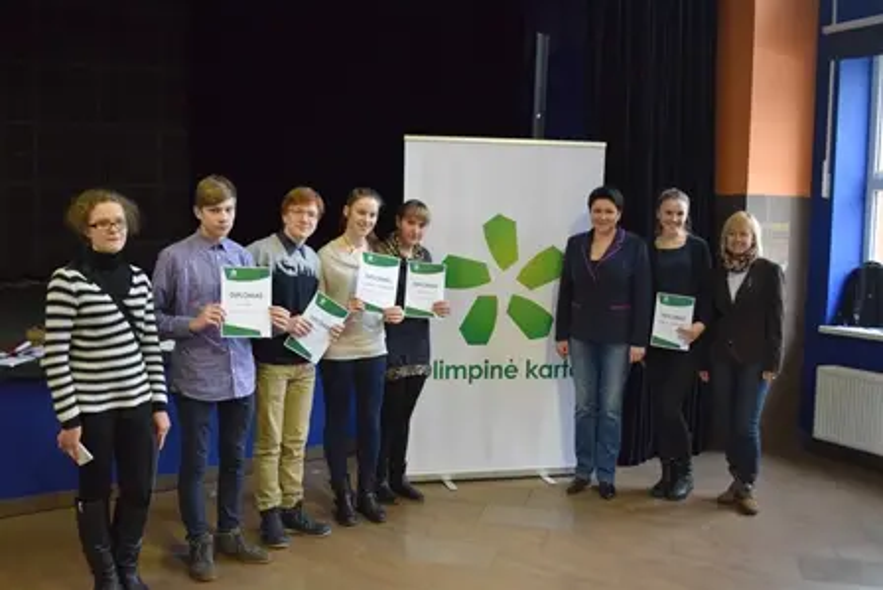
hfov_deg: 57.2
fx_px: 810
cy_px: 295
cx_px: 442
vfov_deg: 40.0
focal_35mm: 33
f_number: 4
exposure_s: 1/60
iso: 4500
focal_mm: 22
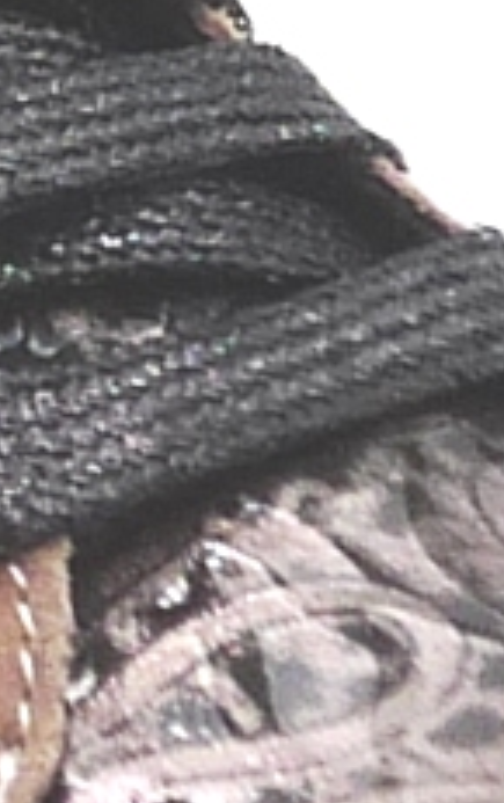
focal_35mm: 352
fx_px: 7712
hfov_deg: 3.7
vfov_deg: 6.0
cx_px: -361
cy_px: 191
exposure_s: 1/200
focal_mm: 4.8
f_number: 4
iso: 100
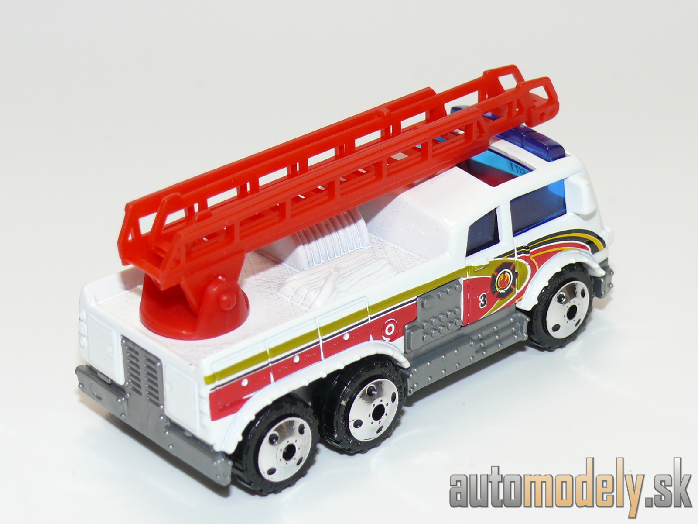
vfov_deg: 15.6
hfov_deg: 20.7
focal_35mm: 95
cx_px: 349
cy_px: 262
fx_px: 1916
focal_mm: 12.8
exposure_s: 1/30
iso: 100
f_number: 4
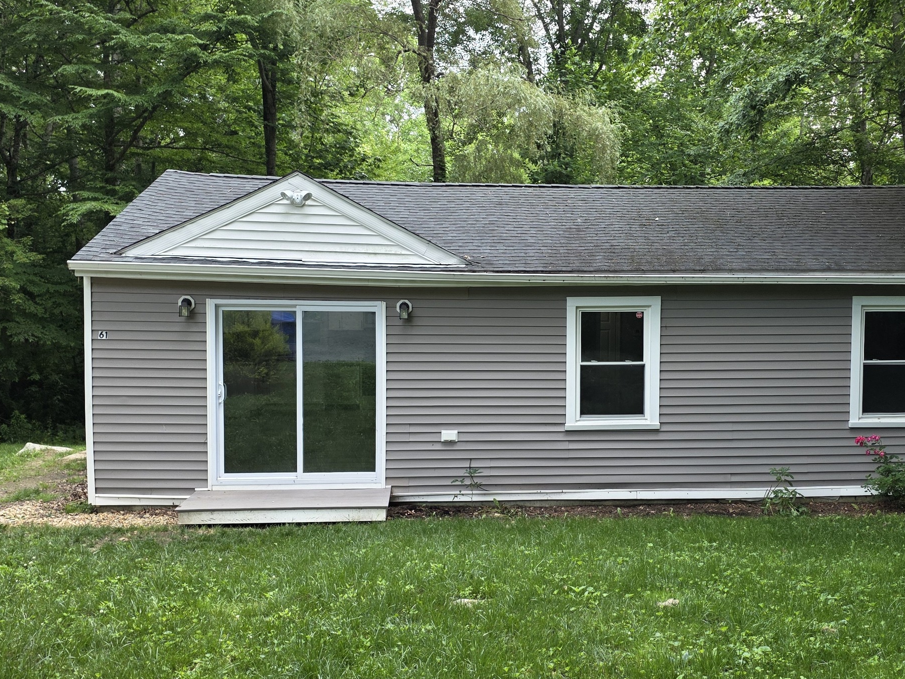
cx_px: 545
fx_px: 1020
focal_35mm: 39
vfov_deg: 36.8
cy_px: 371
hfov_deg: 47.6
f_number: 1.7
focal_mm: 6.3
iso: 50
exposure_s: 1/359
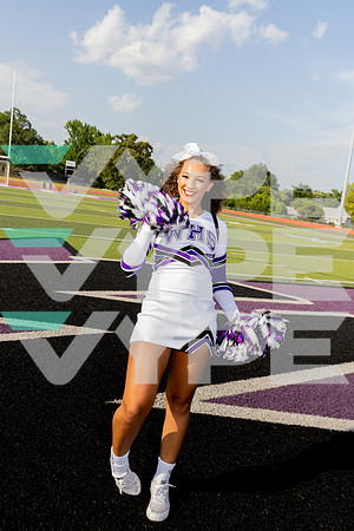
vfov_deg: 57.2
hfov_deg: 40.0
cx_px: 177
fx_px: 487
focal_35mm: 33
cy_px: 266
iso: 100
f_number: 6.3
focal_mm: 33
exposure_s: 1/250
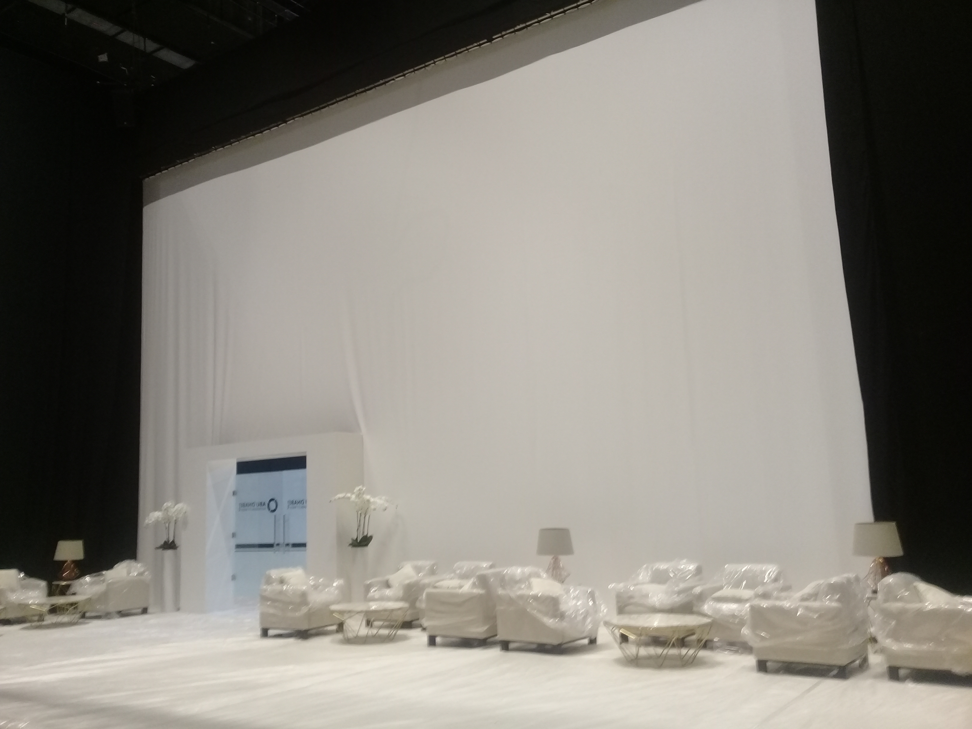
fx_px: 870
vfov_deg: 45.4
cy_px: 364
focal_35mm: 31
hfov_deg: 58.4
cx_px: 486
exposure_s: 1/33
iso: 100
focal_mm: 3.3
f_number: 2.2
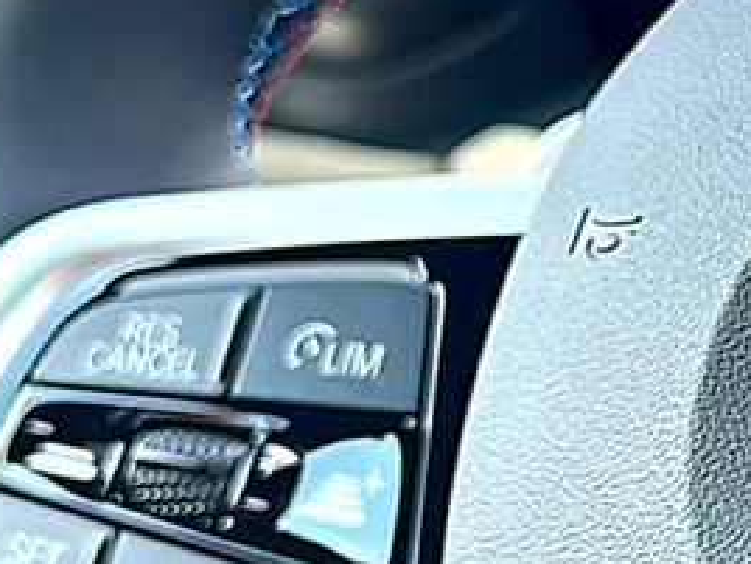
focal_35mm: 128
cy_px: 344
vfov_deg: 11.6
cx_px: 939
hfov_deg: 14.8
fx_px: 2777
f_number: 1.78
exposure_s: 1/335
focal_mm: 6.86
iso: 100
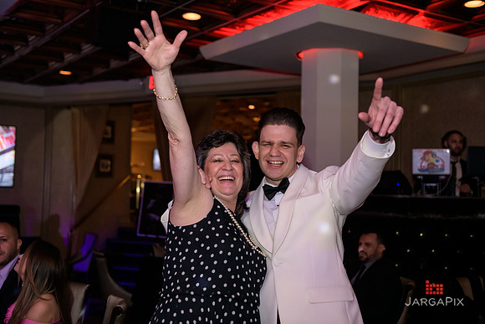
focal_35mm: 48
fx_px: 647
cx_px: 242
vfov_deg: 28.1
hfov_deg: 41.1
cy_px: 162
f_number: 3.2
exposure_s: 1/125
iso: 1600
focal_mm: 48
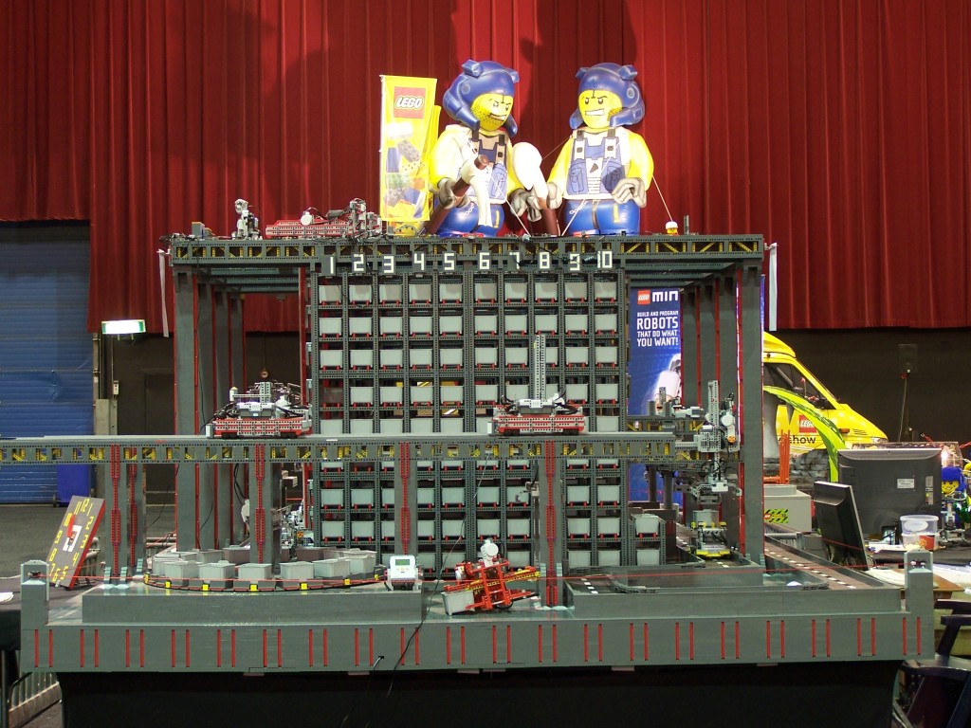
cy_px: 364
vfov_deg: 21.9
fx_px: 1879
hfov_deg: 29.0
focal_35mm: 67
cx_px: 486
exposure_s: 1/2
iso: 80
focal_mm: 11.1
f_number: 3.2
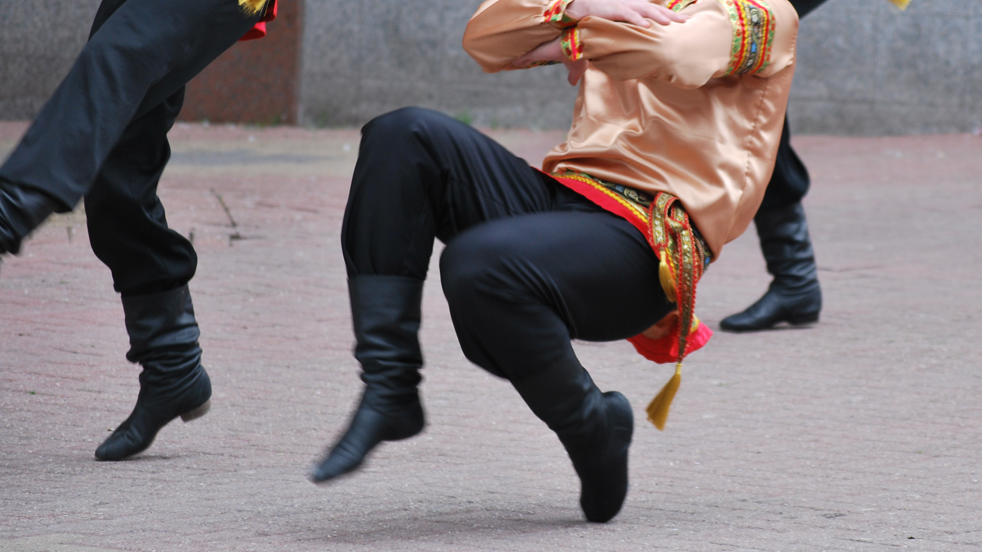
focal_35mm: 209
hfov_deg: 10.3
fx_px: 5442
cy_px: 175
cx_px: 620
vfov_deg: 5.8
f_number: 4.8
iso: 200
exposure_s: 1/250
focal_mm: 102
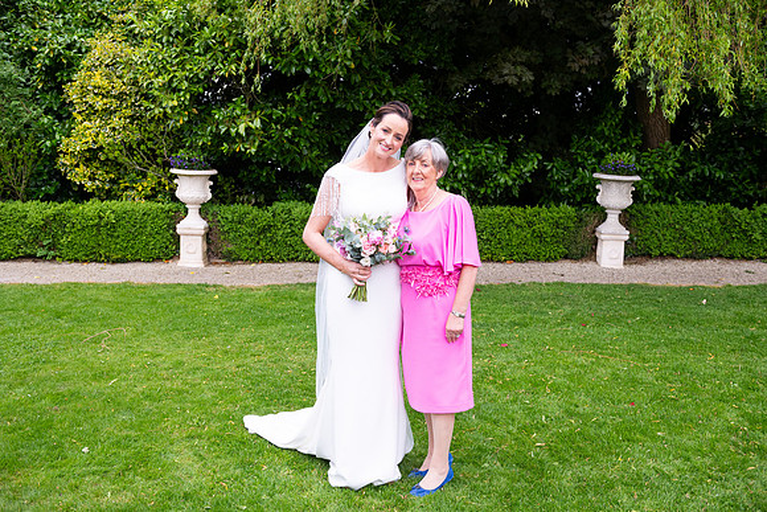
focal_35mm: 38
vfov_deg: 35.1
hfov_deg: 50.7
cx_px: 384
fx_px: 810
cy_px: 256
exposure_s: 1/200
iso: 200
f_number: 5
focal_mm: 38
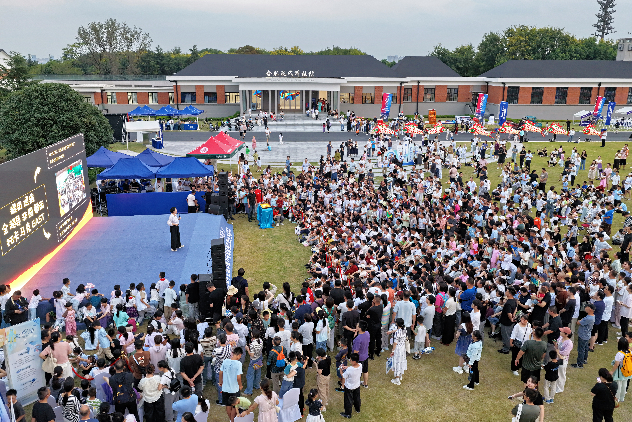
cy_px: 211
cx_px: 316
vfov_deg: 46.4
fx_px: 492
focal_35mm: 28
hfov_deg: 65.5
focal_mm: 14.45
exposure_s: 1/120
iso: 640
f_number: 2.8
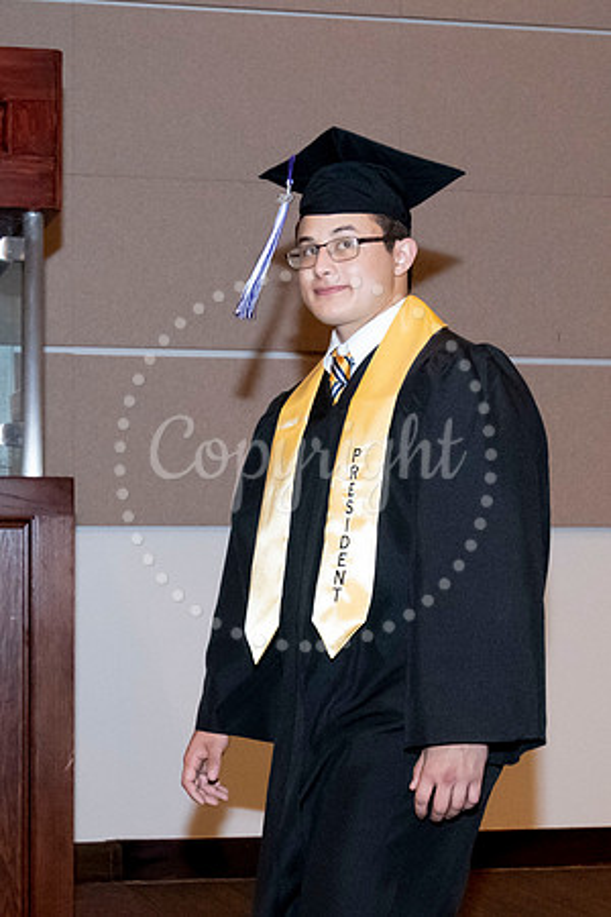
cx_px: 199
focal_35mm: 77
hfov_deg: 17.7
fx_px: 1957
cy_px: 592
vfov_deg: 26.2
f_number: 7.1
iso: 6400
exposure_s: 1/200
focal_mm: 35
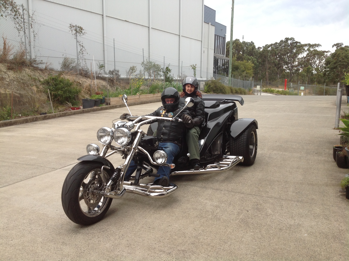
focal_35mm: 35
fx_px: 352
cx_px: 174
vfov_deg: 40.6
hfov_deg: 52.7
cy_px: 130
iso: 50
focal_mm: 4.28
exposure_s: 1/373
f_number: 2.4
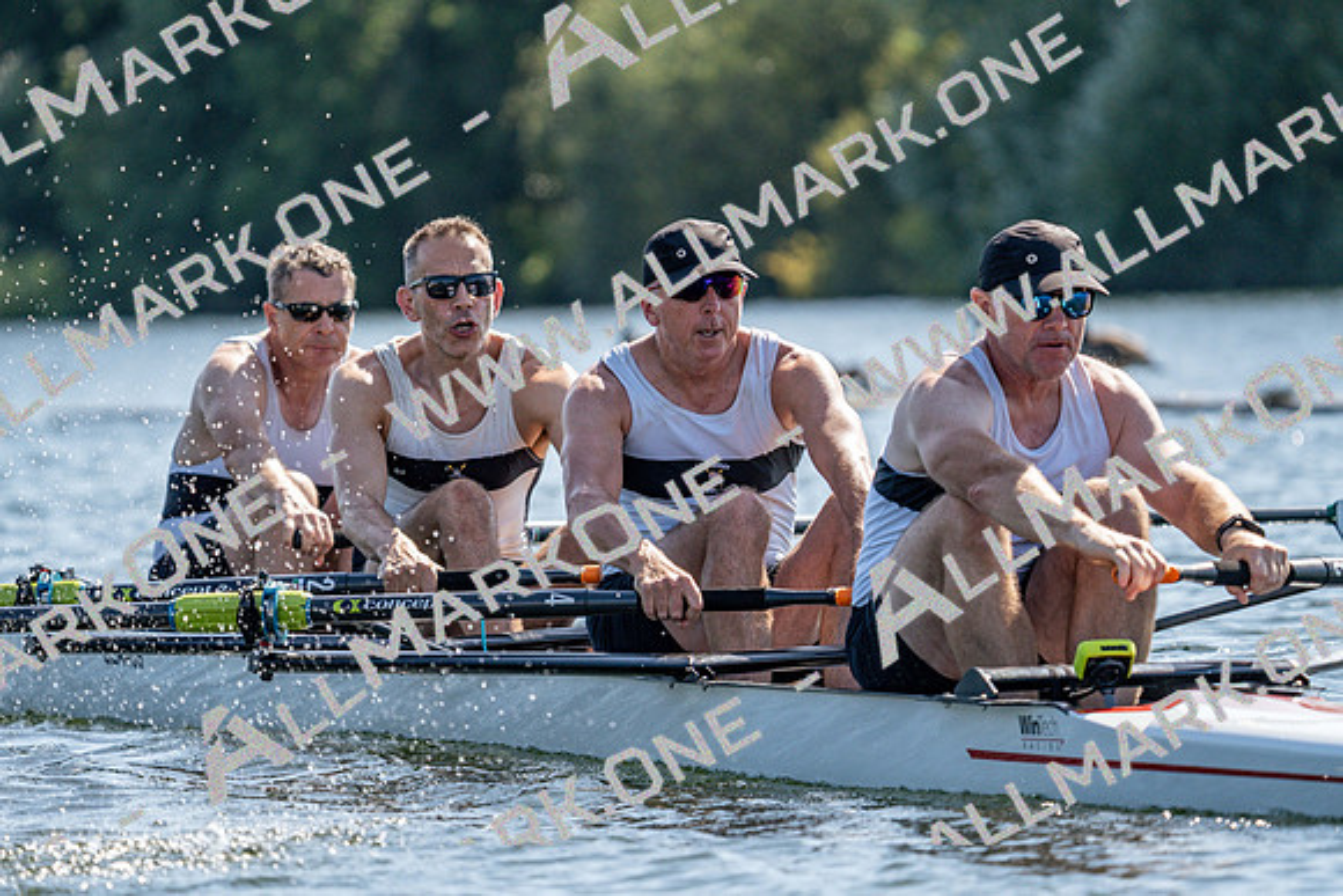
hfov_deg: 6.2
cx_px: 672
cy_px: 448
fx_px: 12500
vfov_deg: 4.1
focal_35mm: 335
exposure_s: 1/2000
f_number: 6.3
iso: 500
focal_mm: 335
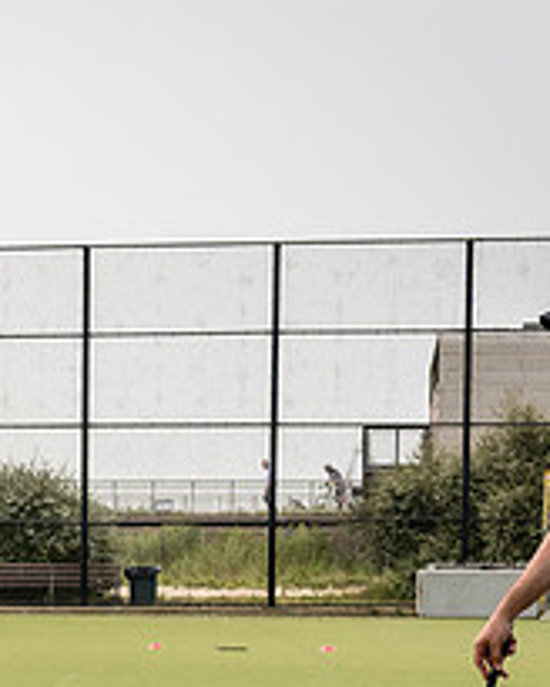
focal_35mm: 122
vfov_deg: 15.5
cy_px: 672
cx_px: -322
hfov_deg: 12.0
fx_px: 2482
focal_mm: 38
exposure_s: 1/2500
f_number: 4
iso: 200
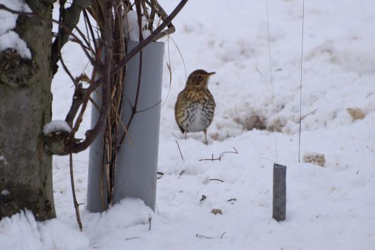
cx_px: 188
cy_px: 125
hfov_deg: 4.6
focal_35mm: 450
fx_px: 4687
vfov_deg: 3.1
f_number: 6.3
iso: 200
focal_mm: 300
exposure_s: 1/640
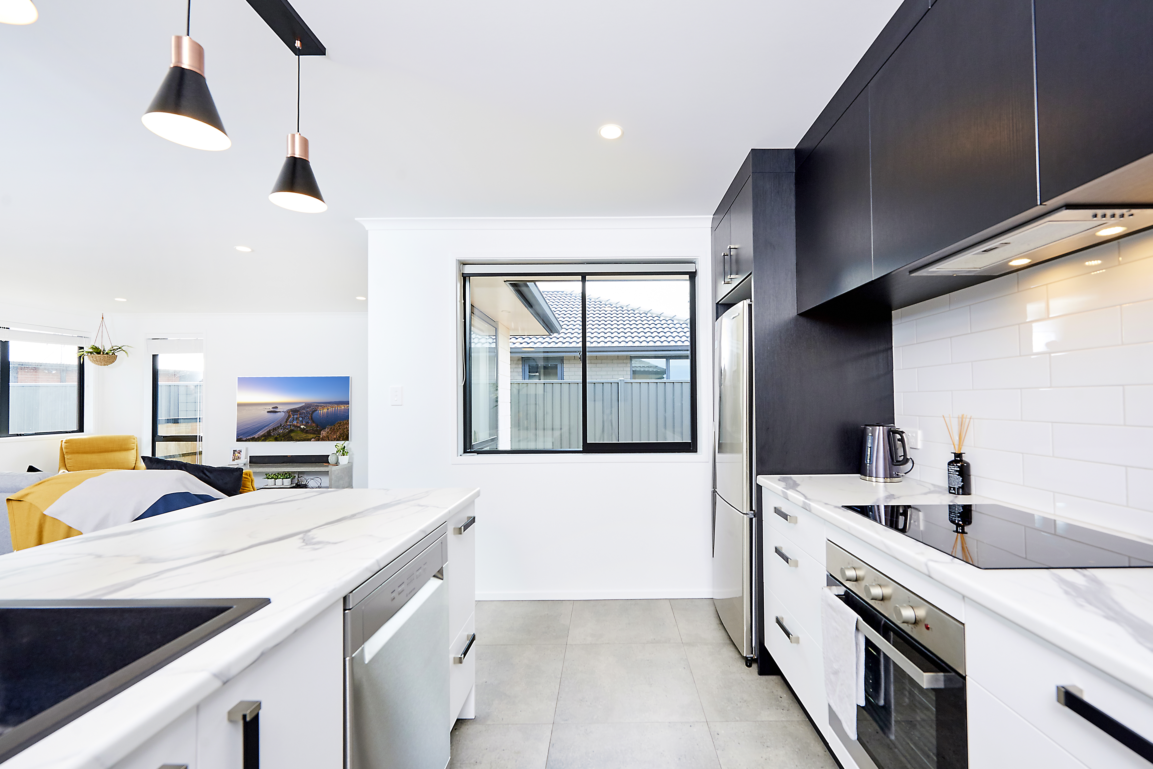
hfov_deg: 104.2
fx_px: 448
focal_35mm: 14
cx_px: 576
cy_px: 384
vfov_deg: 81.2
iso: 800
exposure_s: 1/100
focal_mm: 14
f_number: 8
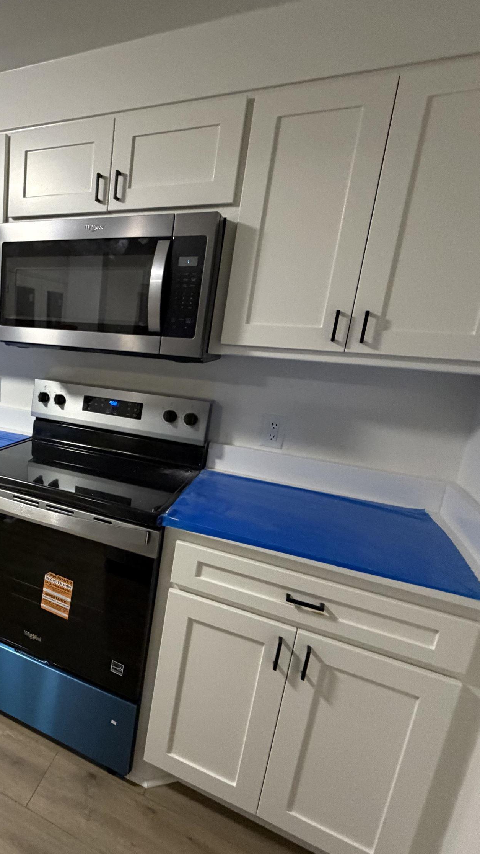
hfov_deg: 47.9
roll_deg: -3.8
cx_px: 45
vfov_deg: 83.8
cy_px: 432
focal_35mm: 21
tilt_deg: -13.4
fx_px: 475
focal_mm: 2.22
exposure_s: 1/60
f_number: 2.2
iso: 500
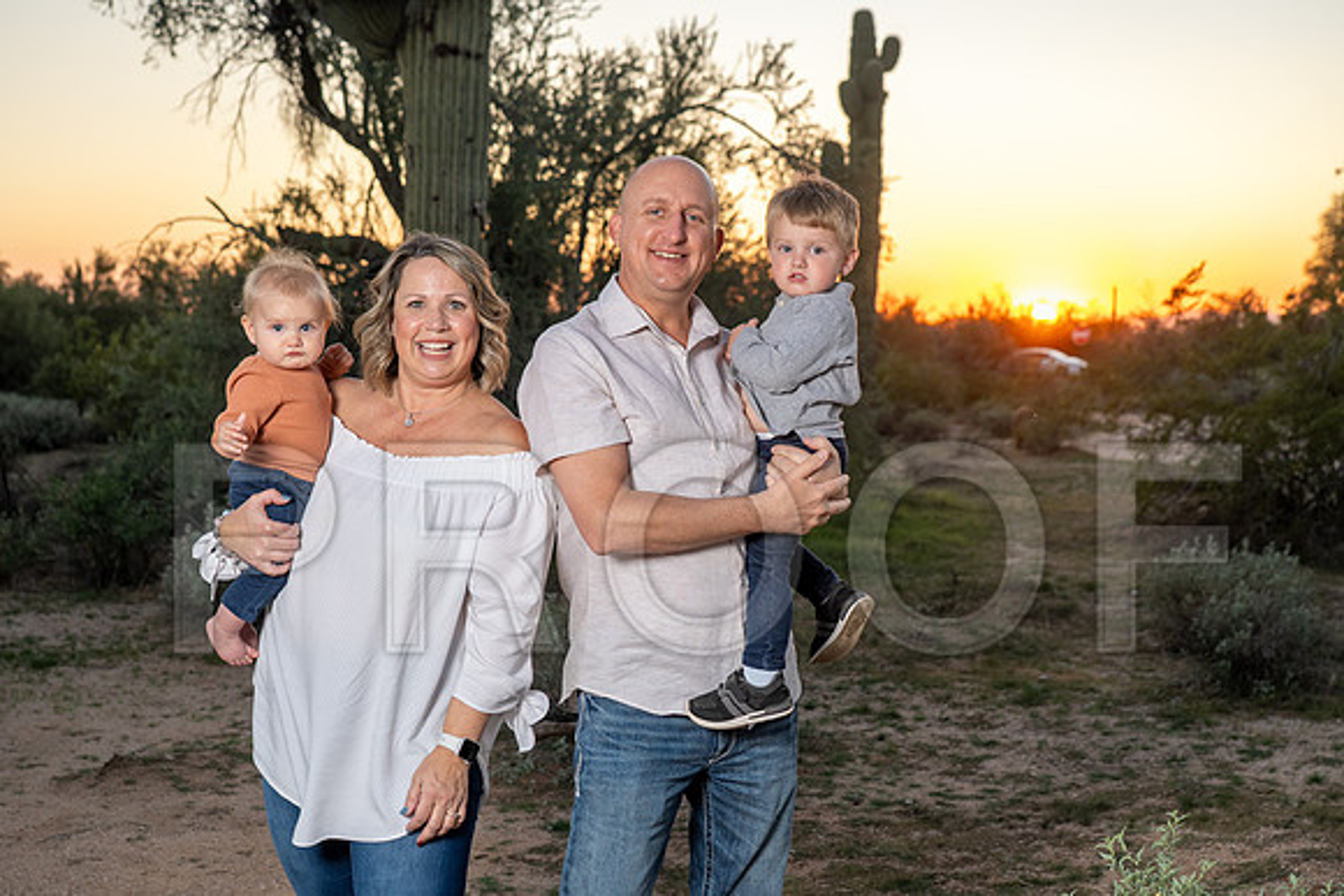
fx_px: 1792
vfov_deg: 28.1
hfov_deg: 41.1
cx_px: 672
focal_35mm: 48
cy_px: 448
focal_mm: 48
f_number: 5
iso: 250
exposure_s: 1/160
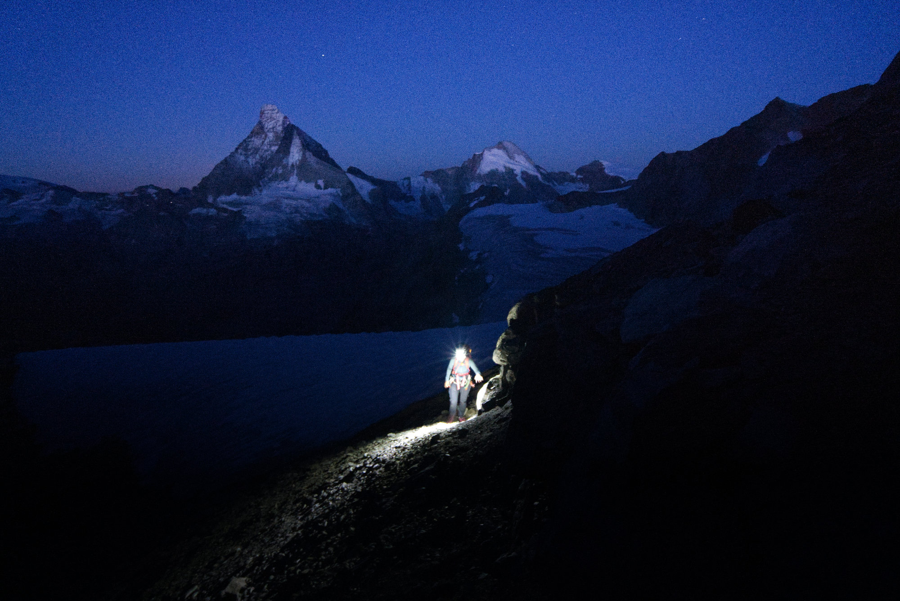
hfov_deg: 96.7
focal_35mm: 16
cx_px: 450
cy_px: 300
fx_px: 400
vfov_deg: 73.8
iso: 10000
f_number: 4
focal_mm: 16
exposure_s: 1/3.33
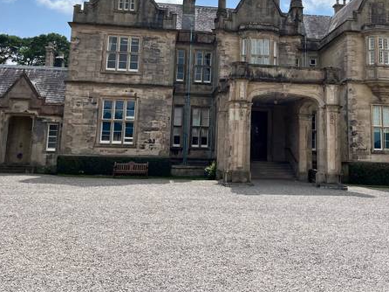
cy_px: 76
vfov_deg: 33.7
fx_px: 472
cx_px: 253
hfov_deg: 44.3
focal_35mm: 42
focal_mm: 5.1
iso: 50
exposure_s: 1/7874
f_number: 1.6
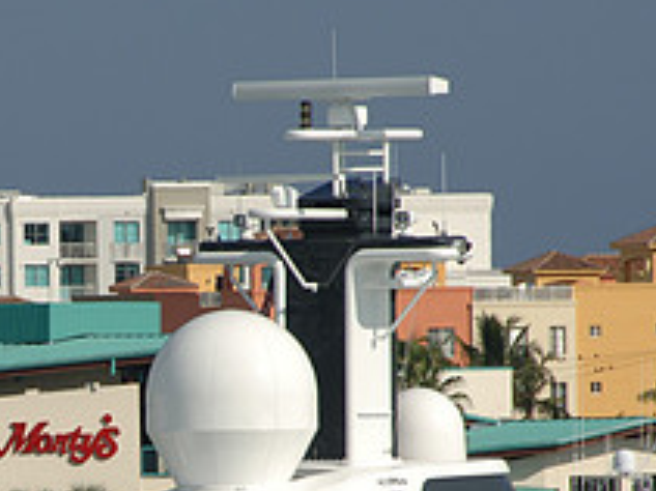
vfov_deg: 1.9
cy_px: 434
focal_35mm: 792
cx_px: 25
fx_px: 15000
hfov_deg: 2.5
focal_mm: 200
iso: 100
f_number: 9.5
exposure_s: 1/350
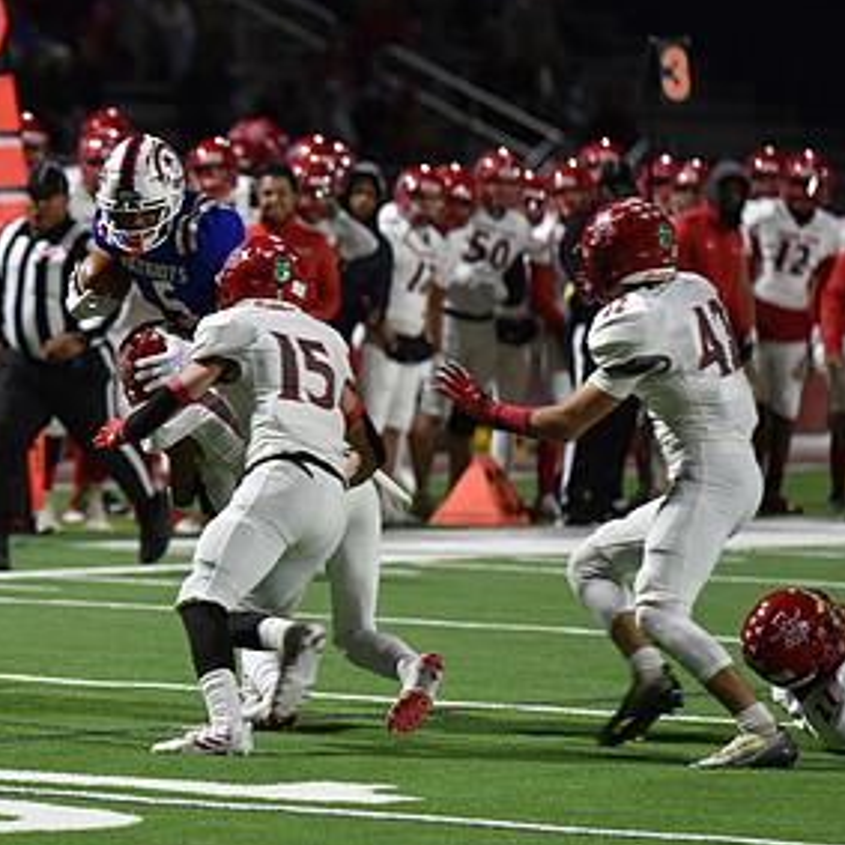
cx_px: 140
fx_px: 9390
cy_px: 372
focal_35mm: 340
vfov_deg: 5.2
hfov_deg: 5.1
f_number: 2.8
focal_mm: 195
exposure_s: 1/500
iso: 2800
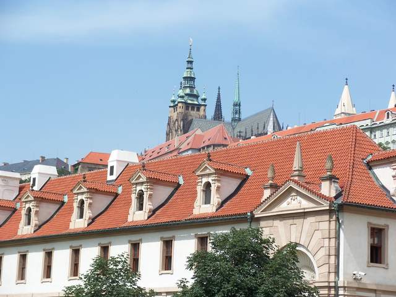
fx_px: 1293
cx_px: 198
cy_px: 148
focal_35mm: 113
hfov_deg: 17.4
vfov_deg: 13.1
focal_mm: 23.9
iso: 64
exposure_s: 1/400
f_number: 5
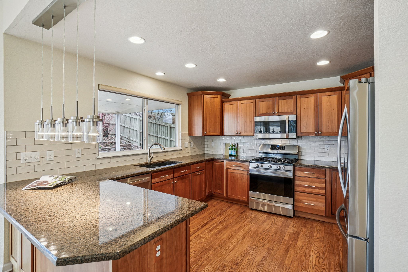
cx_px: 204
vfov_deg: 72.0
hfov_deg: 95.0
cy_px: 136
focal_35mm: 16
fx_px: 187
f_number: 8
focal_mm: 11
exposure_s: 1/30
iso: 400
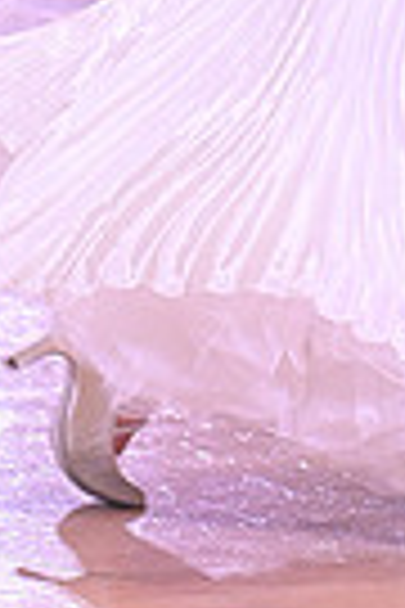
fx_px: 7981
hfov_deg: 2.9
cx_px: 664
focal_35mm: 473
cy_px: -468
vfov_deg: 4.3
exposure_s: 1/320
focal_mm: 110
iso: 2500
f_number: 5
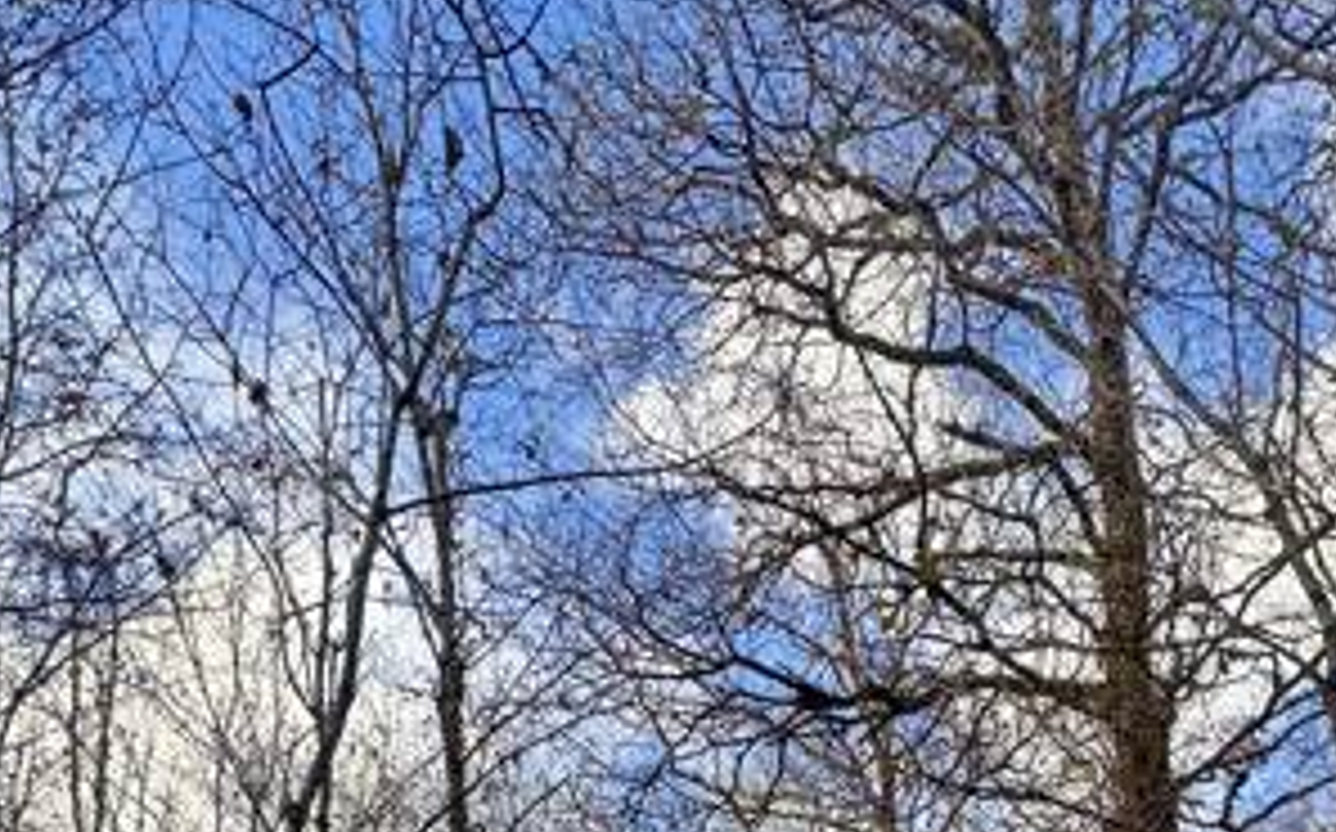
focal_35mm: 30
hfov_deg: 62.3
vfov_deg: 28.0
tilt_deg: +9.8
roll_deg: +0.7
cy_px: 1246
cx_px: 810
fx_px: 1091
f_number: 2.2
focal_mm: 2.22
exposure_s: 1/307
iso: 40
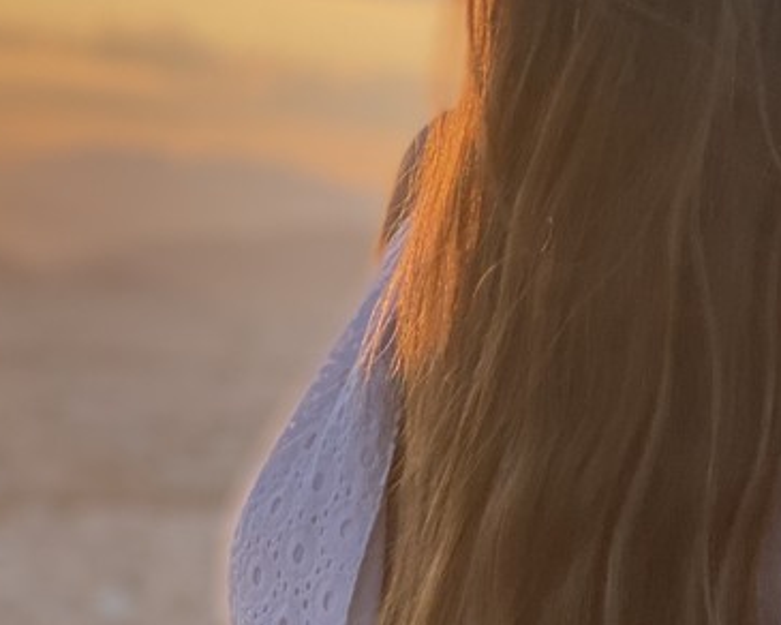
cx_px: 276
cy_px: 437
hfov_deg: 10.8
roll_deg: -4.9
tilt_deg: -1.1
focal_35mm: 178
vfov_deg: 8.7
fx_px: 4114
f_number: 2
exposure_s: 1/571
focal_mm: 6
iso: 20
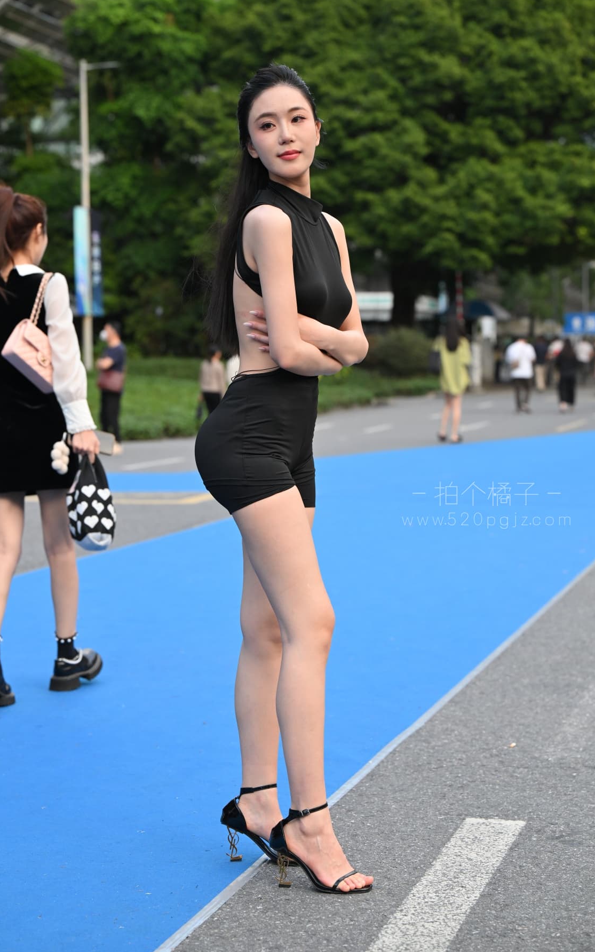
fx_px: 1868
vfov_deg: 28.6
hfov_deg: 18.1
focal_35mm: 72
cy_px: 478
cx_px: 284
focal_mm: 70
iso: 1250
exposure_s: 1/640
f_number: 4
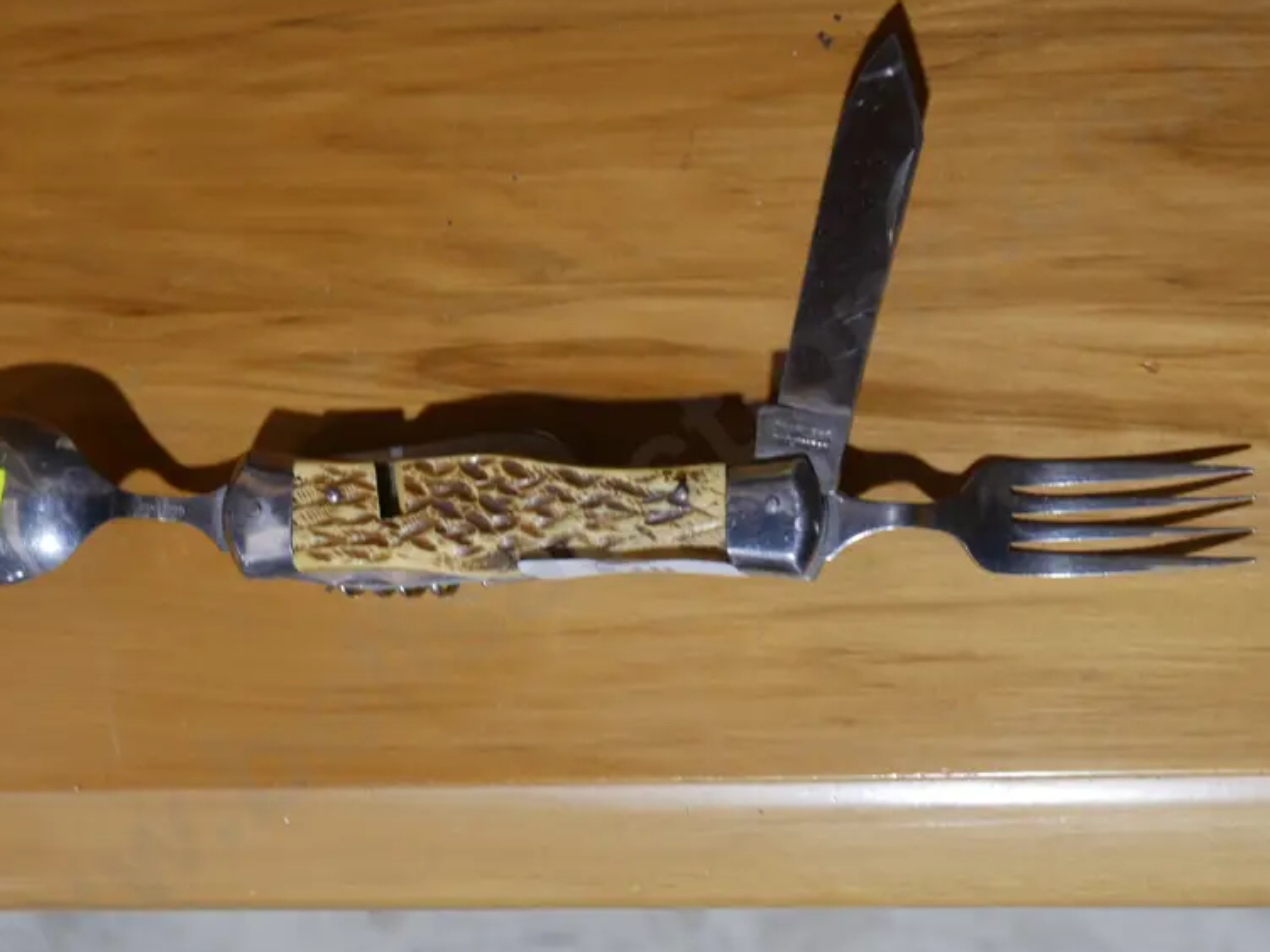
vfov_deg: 24.4
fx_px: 2201
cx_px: 609
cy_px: 517
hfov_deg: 32.2
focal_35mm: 60
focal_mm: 22
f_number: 4.7
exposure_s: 1/60
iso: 400
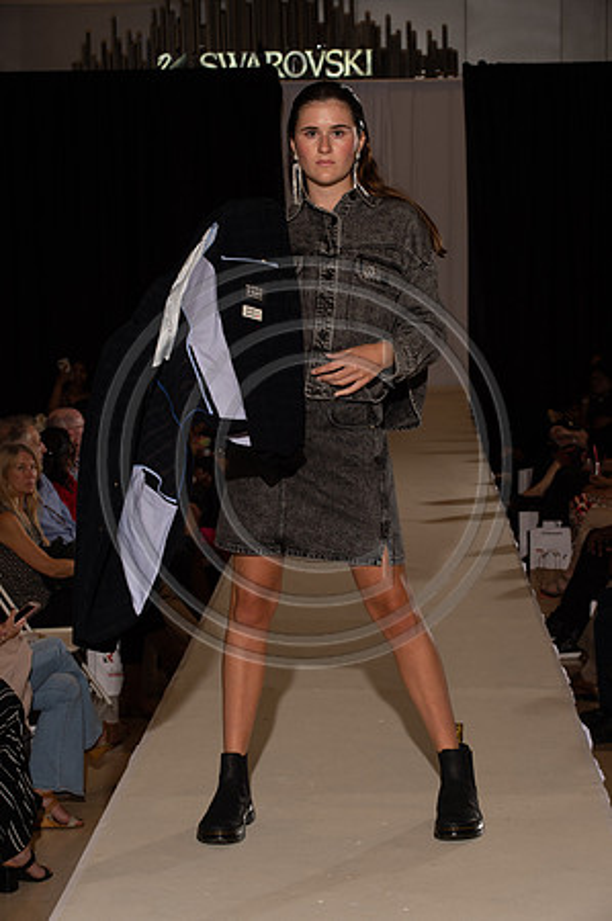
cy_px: 460
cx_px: 306
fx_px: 2198
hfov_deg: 15.9
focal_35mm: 86
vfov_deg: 23.7
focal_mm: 86
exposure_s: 1/250
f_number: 9
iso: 800
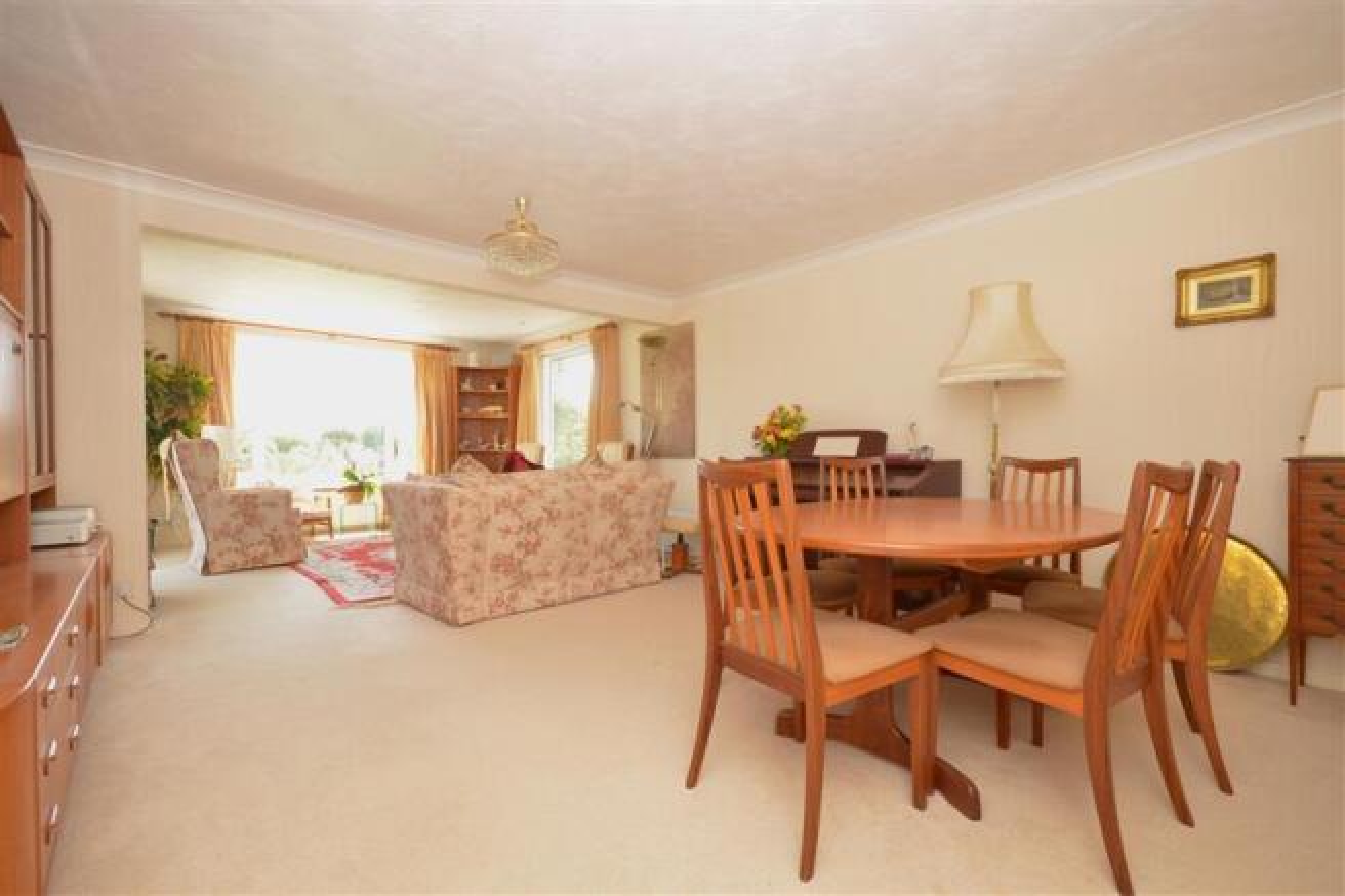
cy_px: 448
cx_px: 672
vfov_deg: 77.3
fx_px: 560
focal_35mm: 15
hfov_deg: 100.4
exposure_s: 1/80
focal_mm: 10
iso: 800
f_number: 8
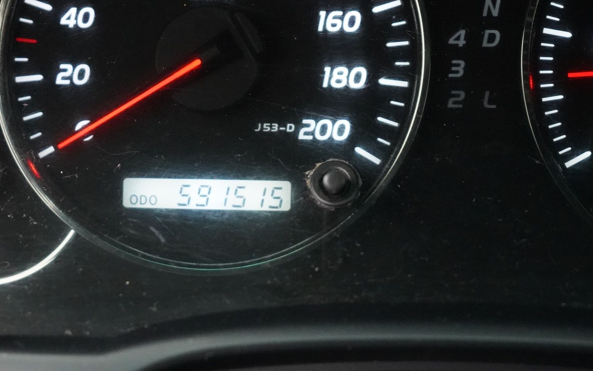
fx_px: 1309
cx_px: 149
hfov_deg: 25.2
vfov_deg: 16.1
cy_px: 215
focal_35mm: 81
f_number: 4.5
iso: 12800
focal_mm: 49
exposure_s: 1/60
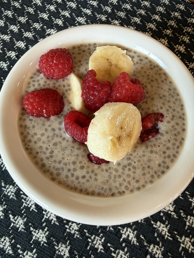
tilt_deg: -67.5
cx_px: 97
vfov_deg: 71.6
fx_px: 179
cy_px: 129
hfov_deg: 56.8
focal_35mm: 24
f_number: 2.2
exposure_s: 1/120
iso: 200
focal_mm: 2.22
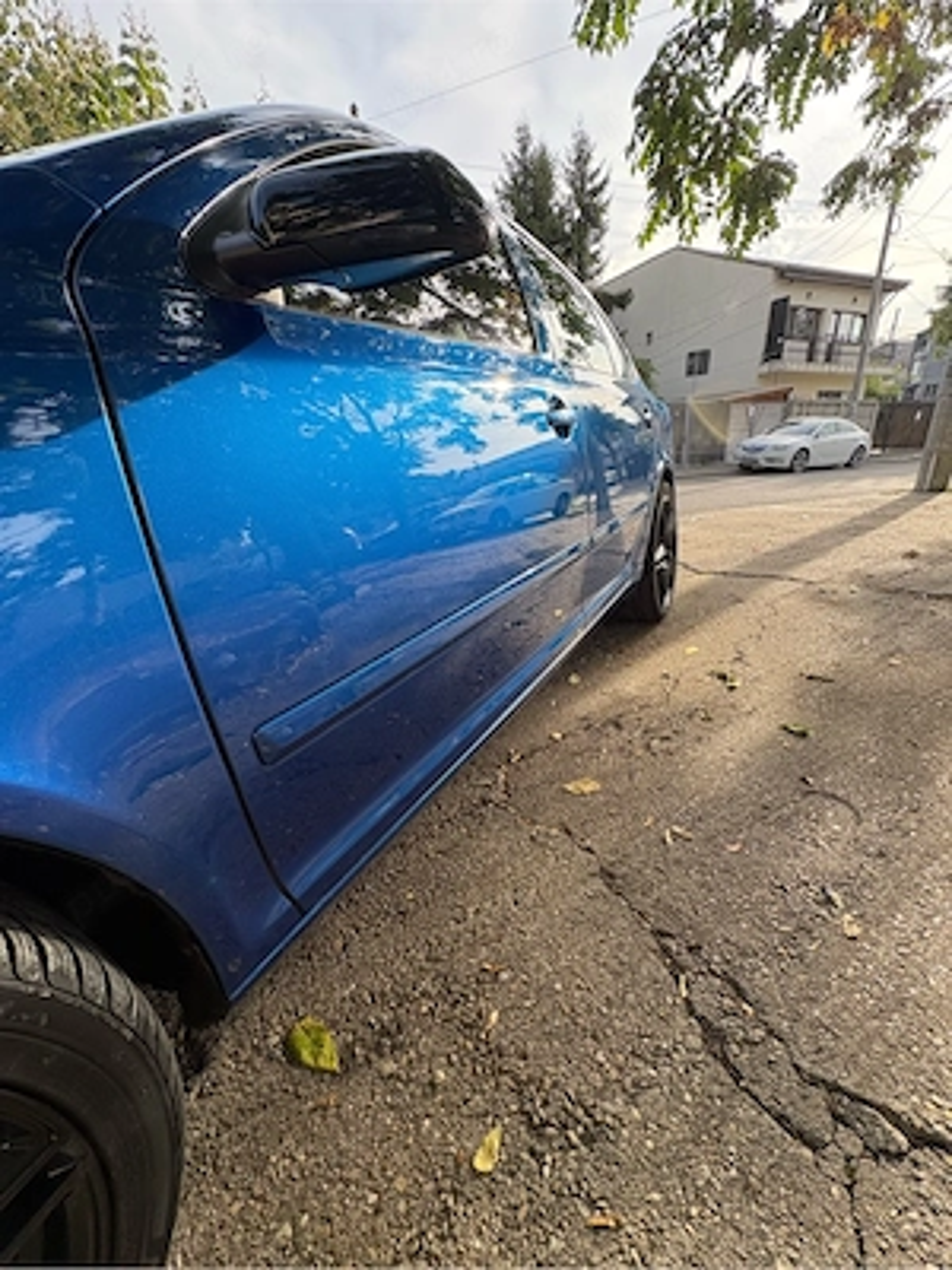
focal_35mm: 14
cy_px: 635
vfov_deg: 102.1
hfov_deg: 85.7
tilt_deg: -20.4
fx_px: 513
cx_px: 476
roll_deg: +2.5
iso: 64
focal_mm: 2.22
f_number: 2.2
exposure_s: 1/318
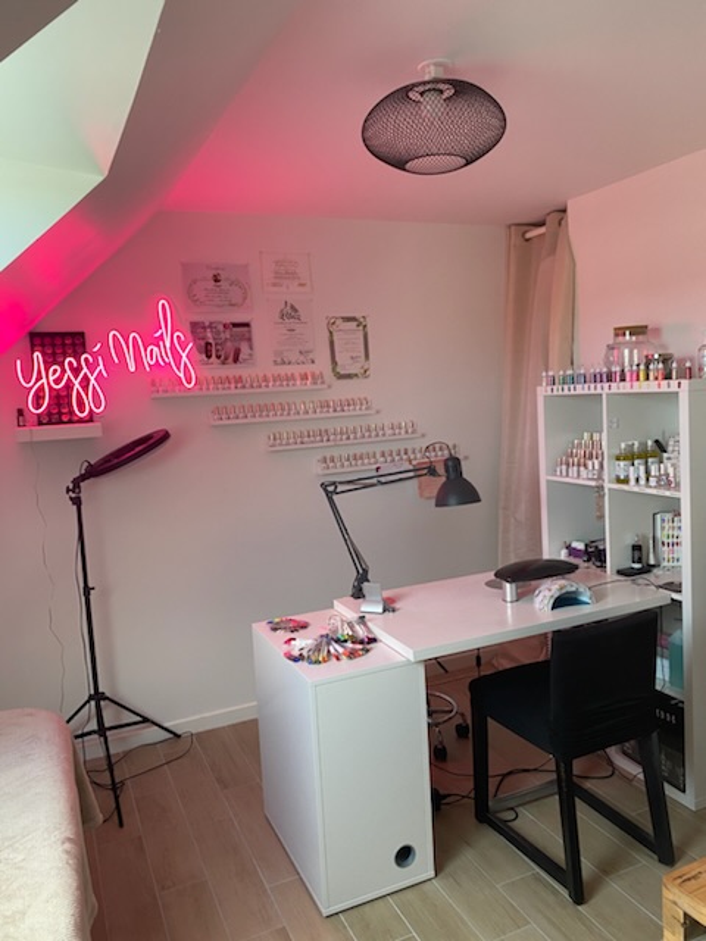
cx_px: 353
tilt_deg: -4.9
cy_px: 470
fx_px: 707
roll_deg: +4.1
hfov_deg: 53.1
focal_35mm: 26
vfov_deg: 67.3
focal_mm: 4.25
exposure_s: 1/88
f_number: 1.8
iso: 125
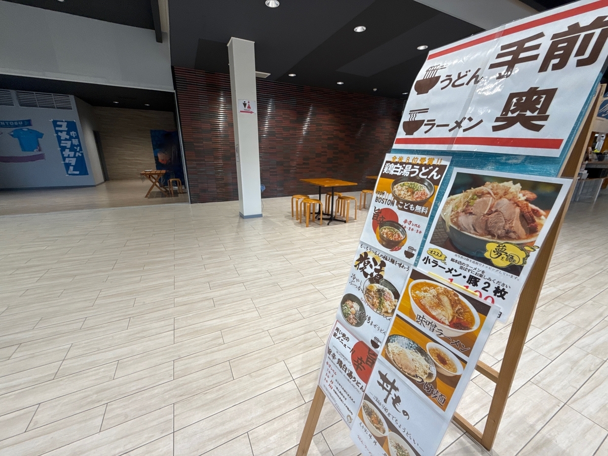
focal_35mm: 14
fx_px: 246
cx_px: 304
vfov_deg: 85.7
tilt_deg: -17.3
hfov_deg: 102.1
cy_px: 228
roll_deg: -1.6
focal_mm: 2.22
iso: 100
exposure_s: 1/120
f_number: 2.2
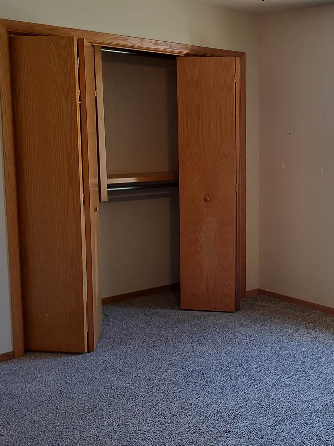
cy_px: 199
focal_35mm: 47
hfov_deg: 29.3
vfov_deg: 40.4
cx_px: 317
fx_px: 605
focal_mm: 5.23
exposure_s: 1/60
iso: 50
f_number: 1.8
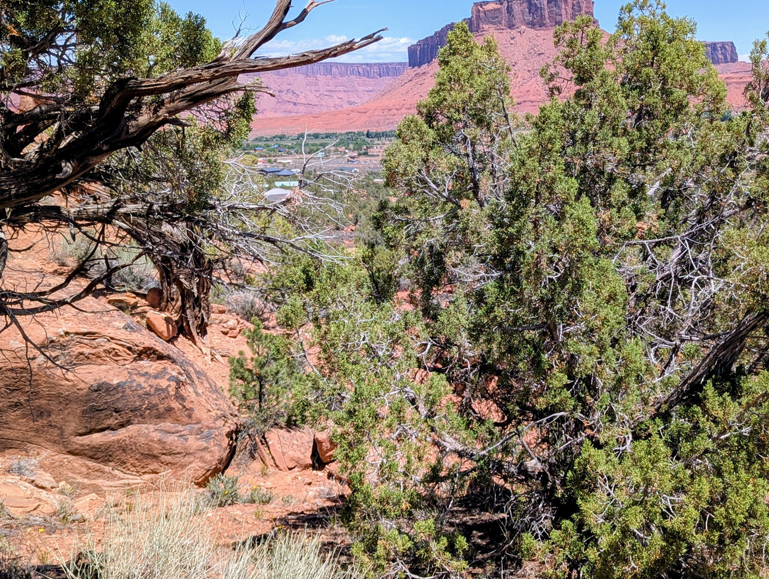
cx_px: 456
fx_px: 934
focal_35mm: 42
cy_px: 232
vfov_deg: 34.3
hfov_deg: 44.5
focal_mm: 6.81
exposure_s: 1/2137
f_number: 1.85
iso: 47
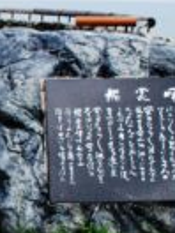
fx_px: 775
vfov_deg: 17.1
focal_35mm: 115
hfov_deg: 12.0
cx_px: -118
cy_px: 136
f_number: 8
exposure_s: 1/250
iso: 100
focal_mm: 22
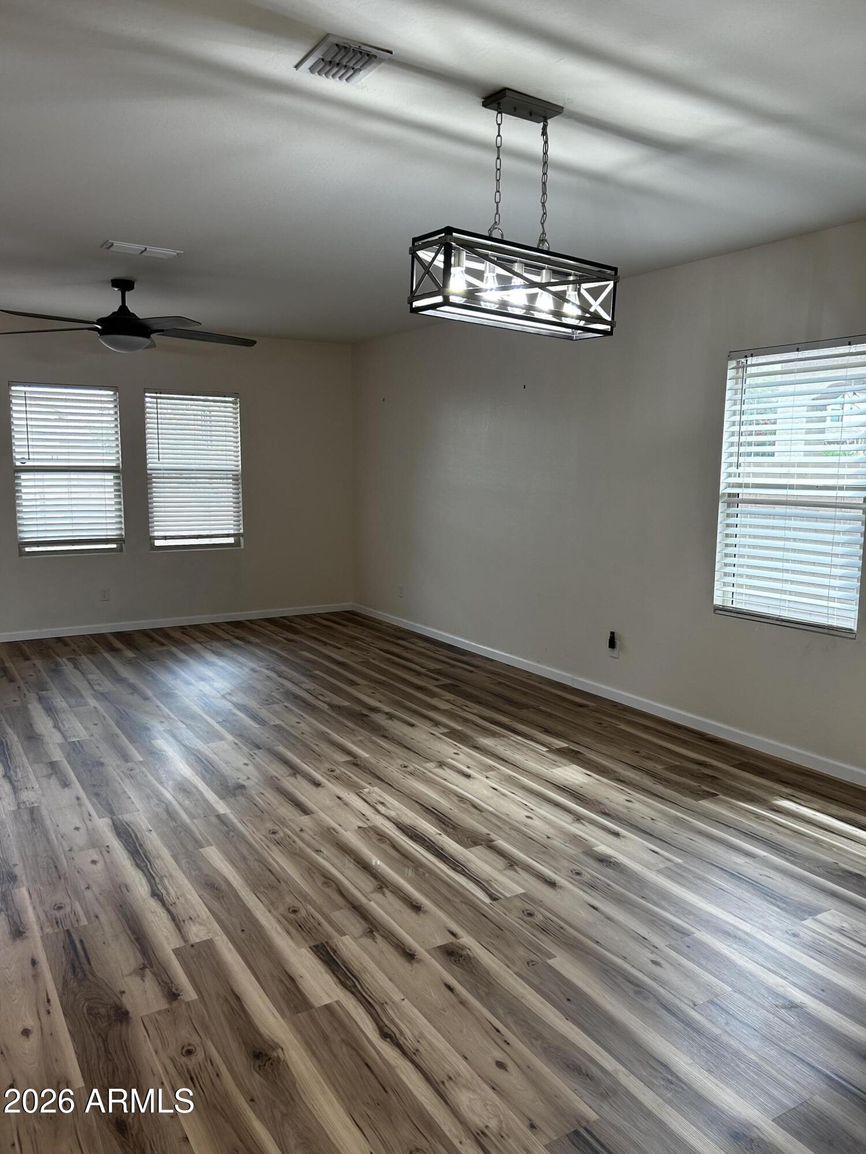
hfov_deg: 53.1
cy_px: 577
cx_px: 433
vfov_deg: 67.3
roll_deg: -0.6
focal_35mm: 26
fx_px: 867
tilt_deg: -8.2
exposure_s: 1/122
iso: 64
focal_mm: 5.7
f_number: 1.5
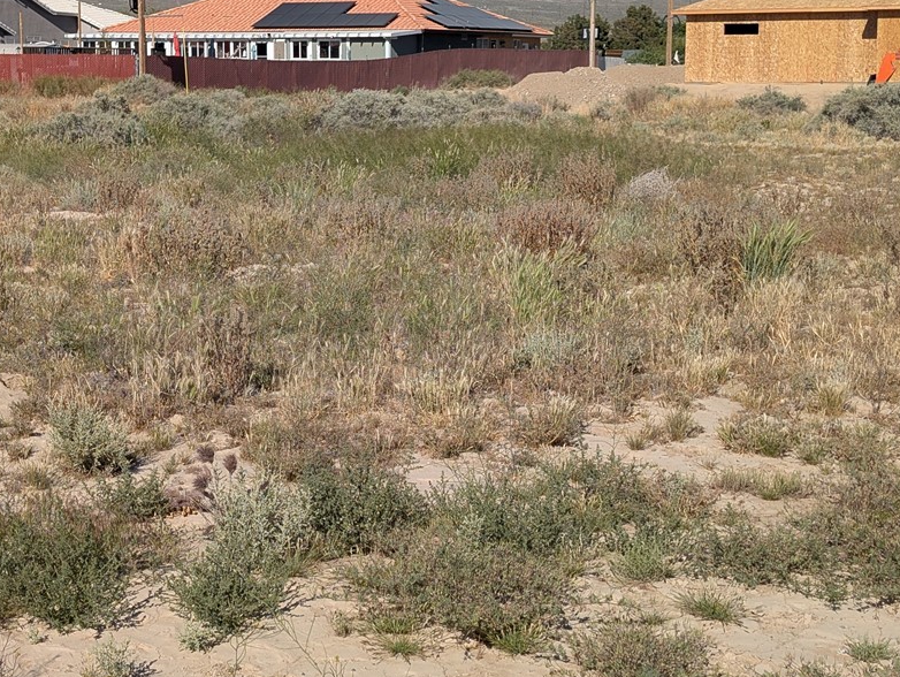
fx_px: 1666
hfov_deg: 30.2
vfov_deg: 23.0
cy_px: 341
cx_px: 375
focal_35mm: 64
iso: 22
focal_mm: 6.9
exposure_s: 1/2037
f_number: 1.68
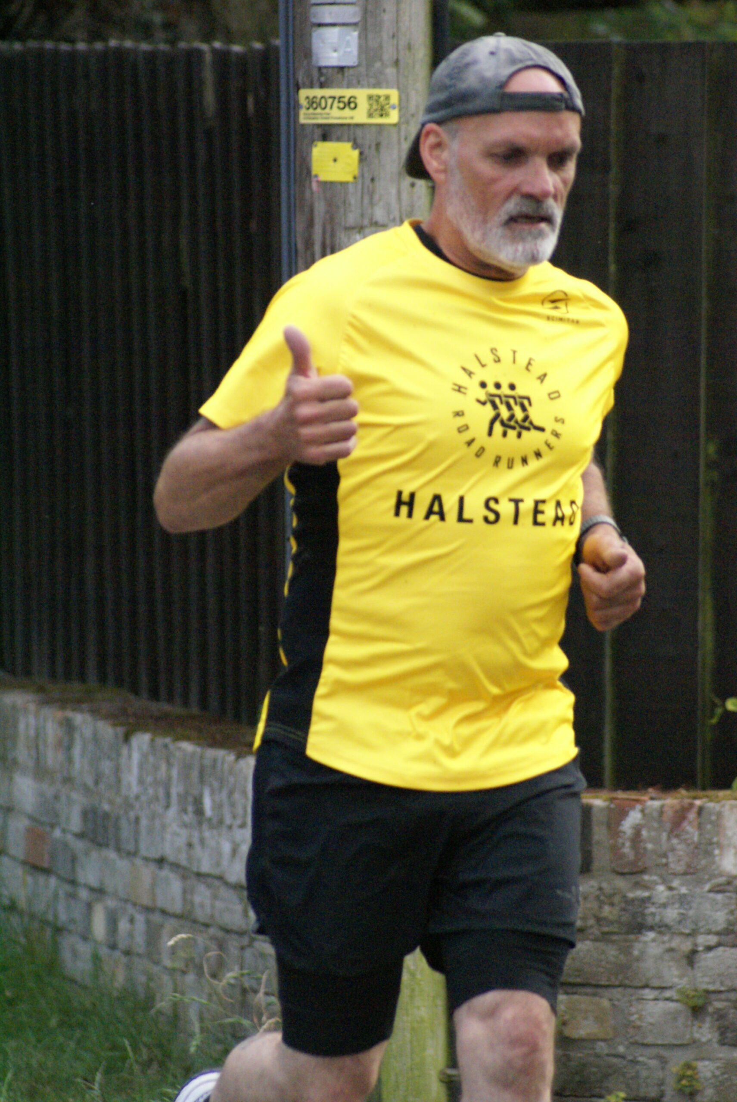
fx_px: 10575
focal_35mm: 345
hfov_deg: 4.0
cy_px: 551
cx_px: 368
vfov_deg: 6.0
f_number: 6.3
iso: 1600
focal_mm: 230
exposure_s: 1/640
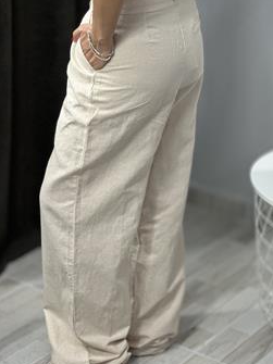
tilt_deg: -23.1
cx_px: 132
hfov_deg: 15.6
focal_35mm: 95
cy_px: 203
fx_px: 1000
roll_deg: -0.5
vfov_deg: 20.6
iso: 200
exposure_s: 1/100
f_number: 2.8
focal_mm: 9
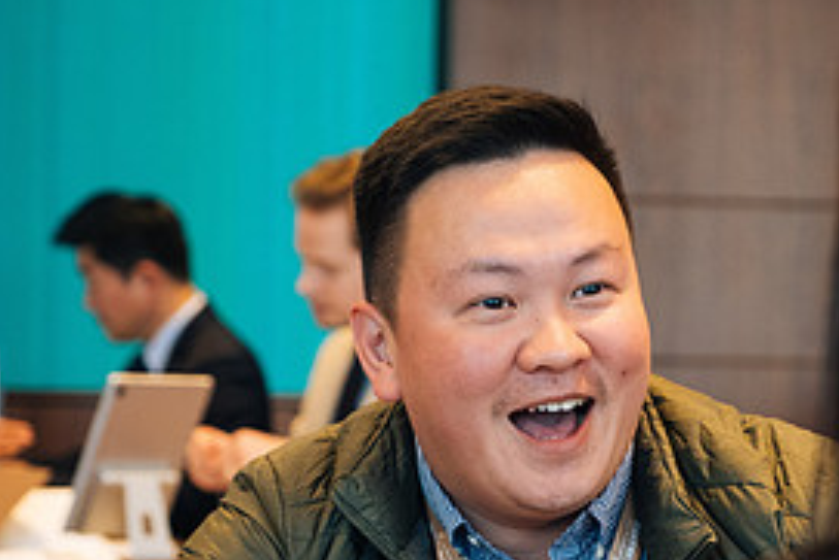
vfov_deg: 11.3
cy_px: 473
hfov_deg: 16.9
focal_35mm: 121
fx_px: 2821
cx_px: 461
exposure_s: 1/250
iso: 1600
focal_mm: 48.5
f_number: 3.2
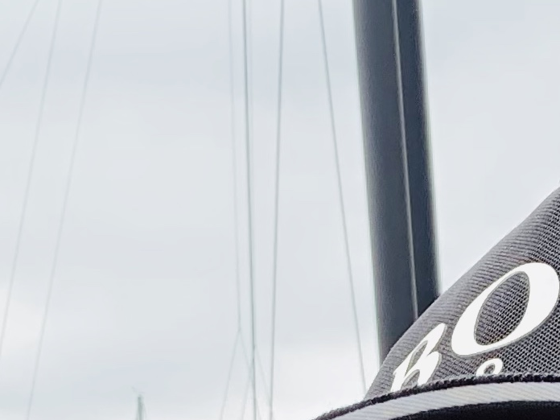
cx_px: 415
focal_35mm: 142
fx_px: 2297
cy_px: 866
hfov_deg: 13.9
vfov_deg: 9.7
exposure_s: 1/459
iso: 16
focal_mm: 2.87
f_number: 2.2
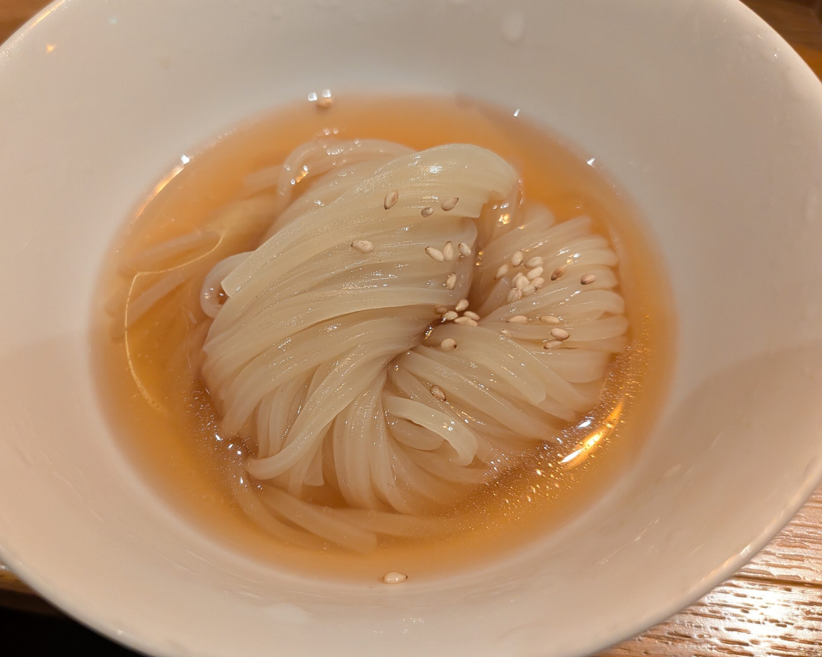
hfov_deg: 65.9
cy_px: 318
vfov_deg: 54.9
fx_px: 632
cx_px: 367
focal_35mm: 26
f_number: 1.7
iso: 564
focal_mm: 4.53
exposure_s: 1/100
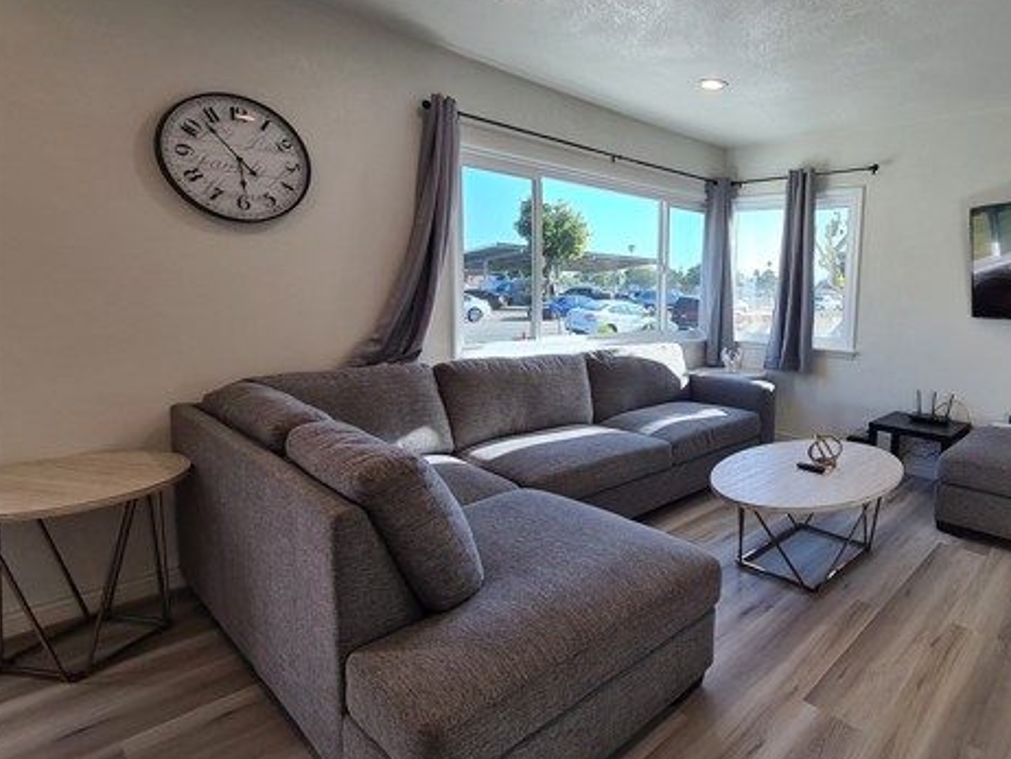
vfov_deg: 71.6
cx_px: 687
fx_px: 526
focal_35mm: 18
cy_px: 354
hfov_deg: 84.2
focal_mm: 2.2
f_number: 2.2
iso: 50
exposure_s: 1/150
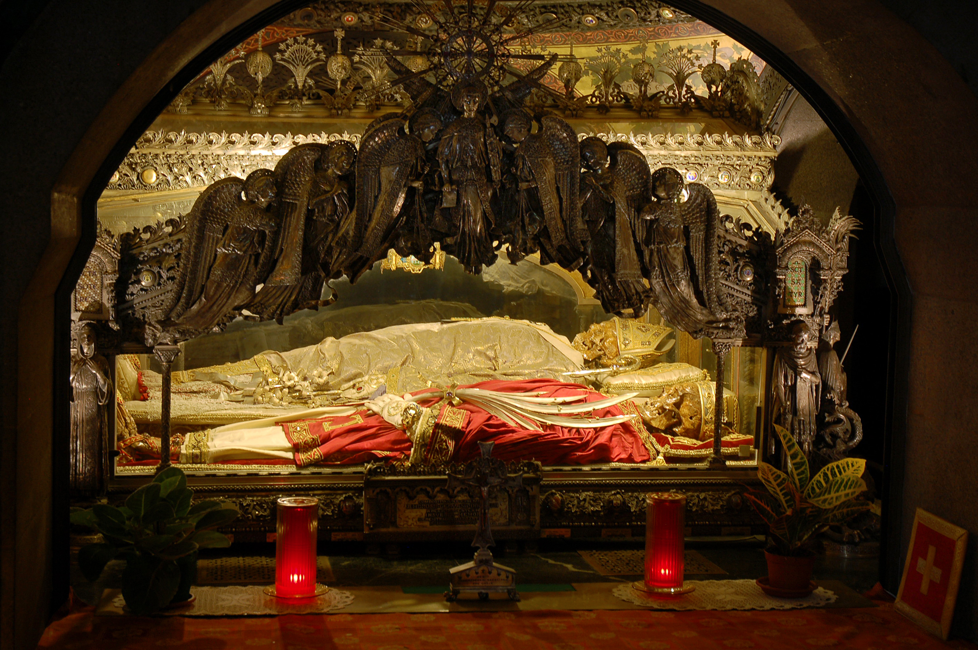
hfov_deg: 37.9
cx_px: 489
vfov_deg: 25.7
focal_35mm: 52
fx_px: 1425
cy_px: 325
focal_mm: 35
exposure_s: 1/2
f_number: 4.2
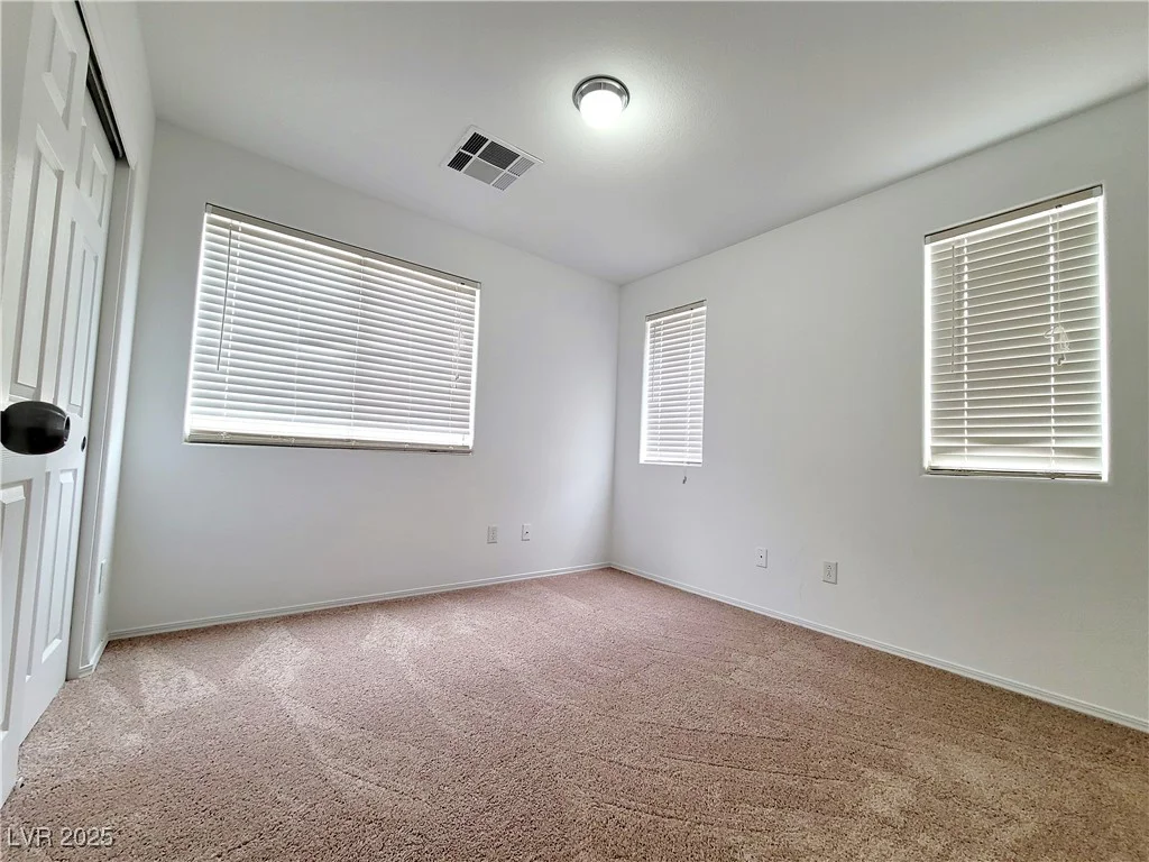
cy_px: 431
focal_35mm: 13
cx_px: 574
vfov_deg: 89.9
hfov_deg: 106.2
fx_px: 432
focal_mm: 2.2
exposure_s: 1/60.2
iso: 160
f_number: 2.2
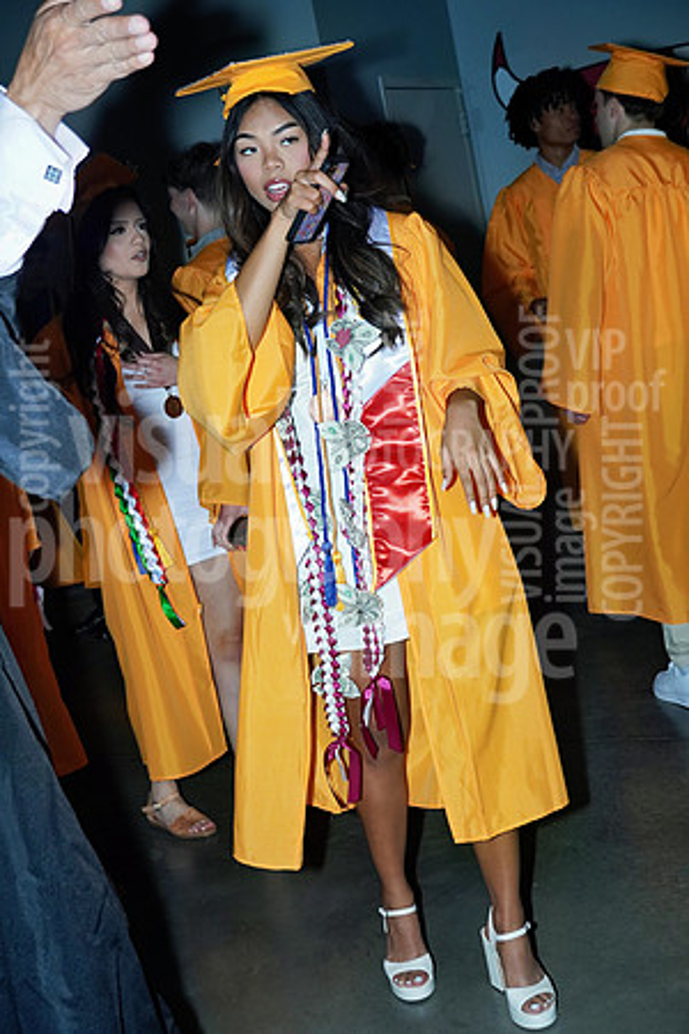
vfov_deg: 37.9
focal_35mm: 52
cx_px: 344
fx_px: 1507
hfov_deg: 25.8
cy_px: 517
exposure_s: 1/250
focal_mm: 35
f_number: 4.5
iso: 1000
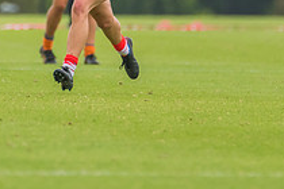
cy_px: -70
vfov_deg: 0.7
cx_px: 76
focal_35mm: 1945
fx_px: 15343
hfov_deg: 1.1
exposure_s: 1/1600
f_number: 8
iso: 1000
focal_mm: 600
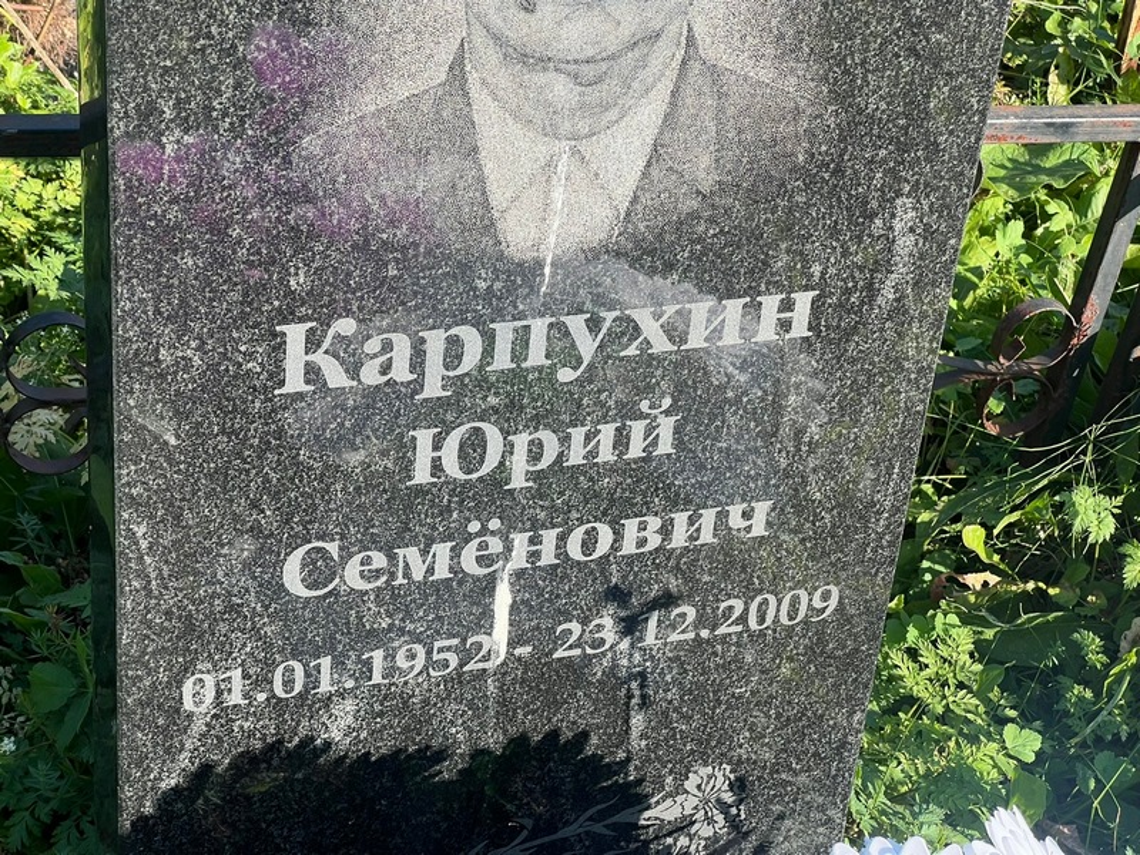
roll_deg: -8.6
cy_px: 428
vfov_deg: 19.1
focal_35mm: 77
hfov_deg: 25.3
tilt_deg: -35.6
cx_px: 570
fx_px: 2536
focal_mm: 9
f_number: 2.8
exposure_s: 1/330
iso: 32
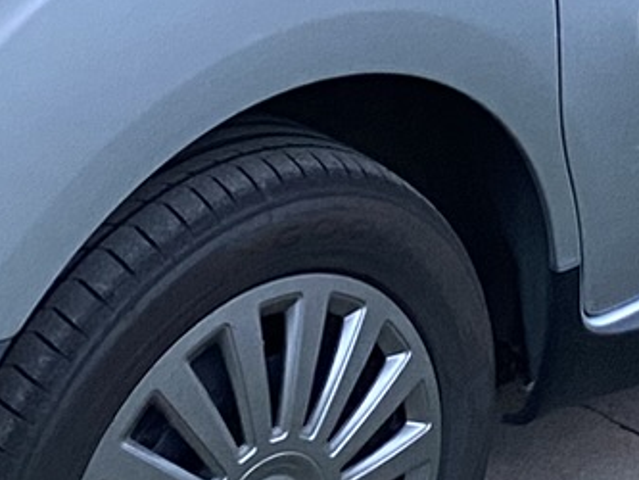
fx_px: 2955
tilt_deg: -17.4
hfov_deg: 12.3
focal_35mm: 160
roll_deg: -1.2
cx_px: 395
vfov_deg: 9.0
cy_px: -330
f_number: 1.8
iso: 640
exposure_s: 1/37
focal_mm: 4.25
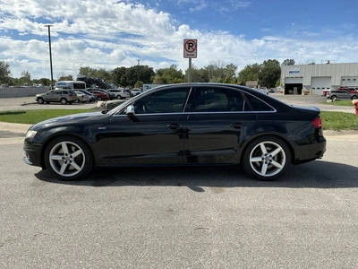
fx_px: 290
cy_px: 134
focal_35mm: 28
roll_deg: +0.3
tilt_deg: -7.3
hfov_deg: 63.4
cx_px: 179
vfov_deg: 49.7
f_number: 1.8
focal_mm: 3
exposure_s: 1/2141
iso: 25
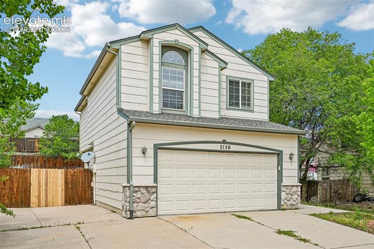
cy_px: 124
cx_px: 187
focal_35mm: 30
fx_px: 311
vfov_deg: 43.6
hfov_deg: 62.0
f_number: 10
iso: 64
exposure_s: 1/125
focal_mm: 30
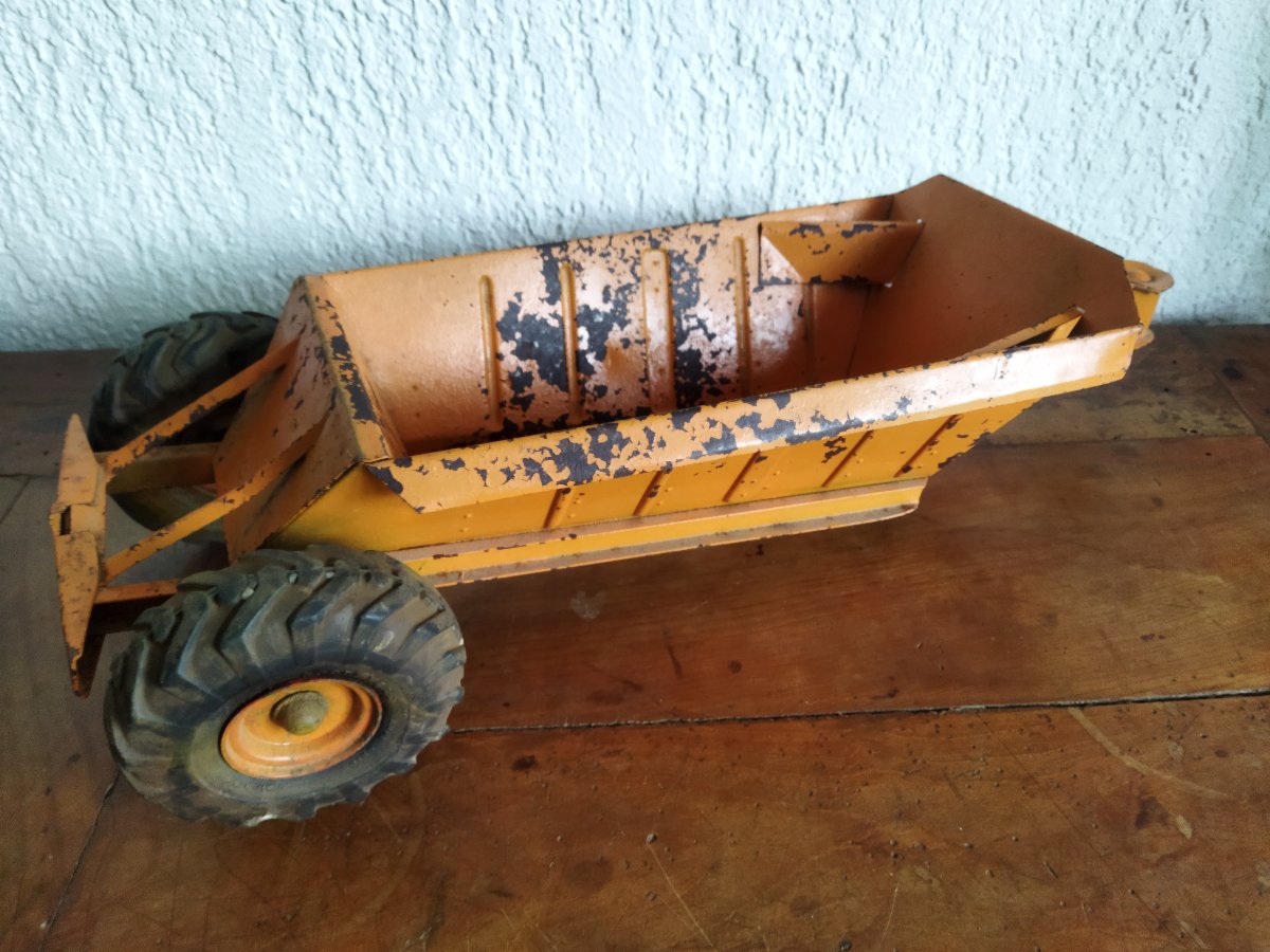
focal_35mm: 27
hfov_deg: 65.3
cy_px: 476
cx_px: 635
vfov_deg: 51.4
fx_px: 991
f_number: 1.79
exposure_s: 1/33
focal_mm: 4.71
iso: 341
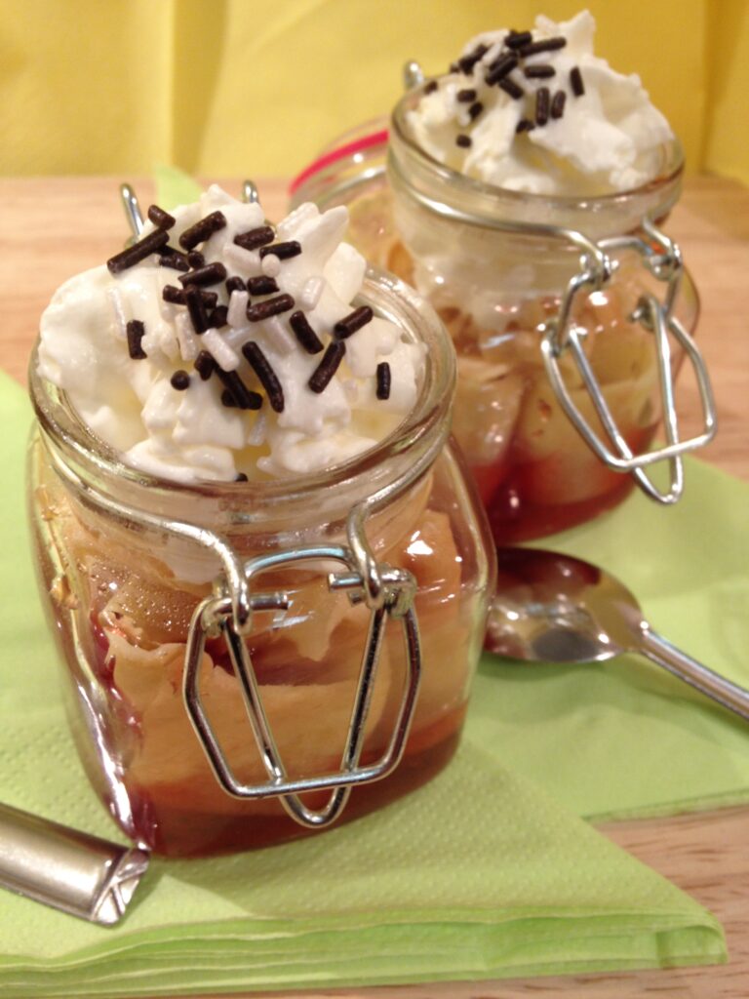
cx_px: 374
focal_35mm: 35
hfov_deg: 40.7
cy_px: 500
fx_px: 1010
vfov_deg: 52.6
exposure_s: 1/20
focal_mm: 4.28
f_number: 2.4
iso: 64
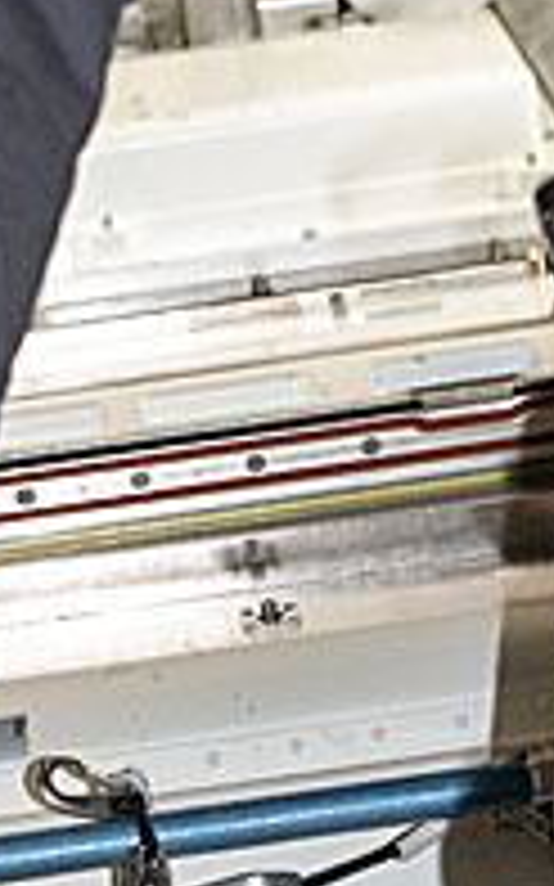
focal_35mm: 299
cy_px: -776
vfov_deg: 6.8
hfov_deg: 4.4
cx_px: 14
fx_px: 7228
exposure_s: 1/60
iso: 1600
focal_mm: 50
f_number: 4.5
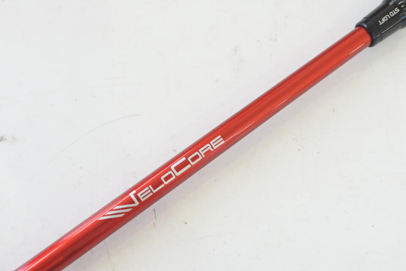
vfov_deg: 27.5
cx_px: 203
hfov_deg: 40.3
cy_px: 136
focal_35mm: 49
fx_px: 553
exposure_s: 1/125
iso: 560
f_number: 2.8
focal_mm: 18.5
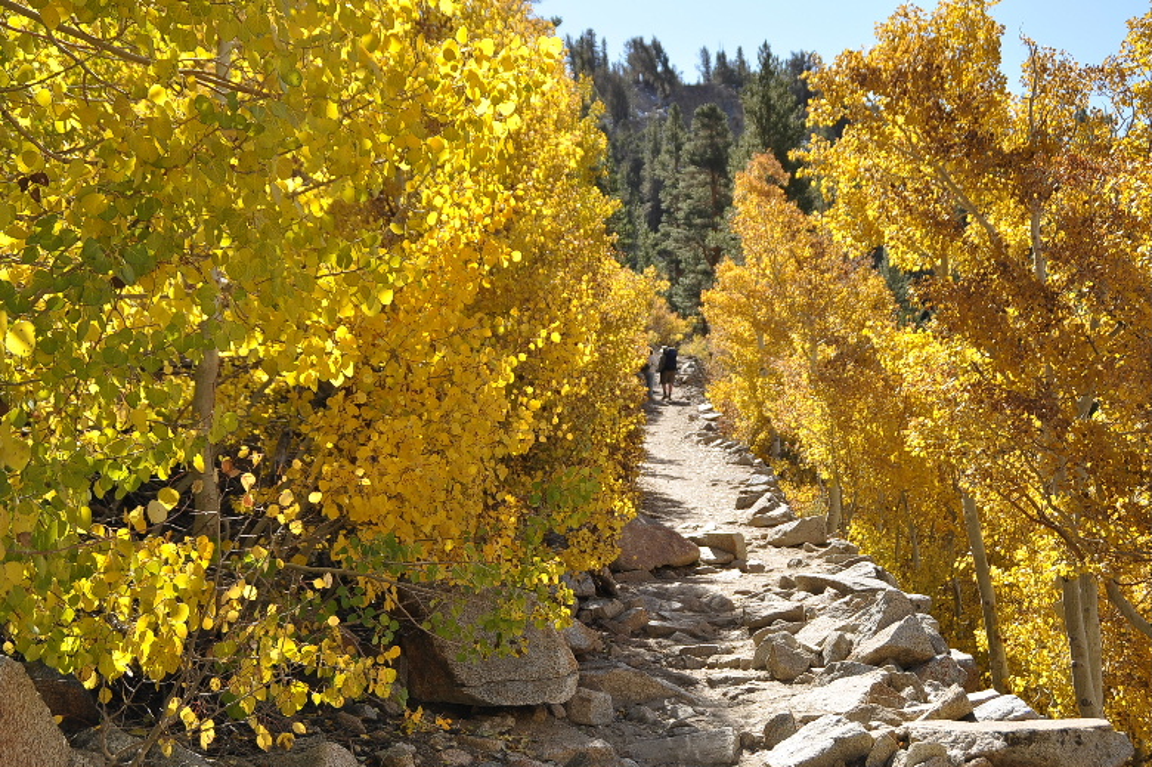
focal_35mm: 52
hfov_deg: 37.9
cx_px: 576
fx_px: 1679
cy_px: 384
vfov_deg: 25.7
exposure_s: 1/400
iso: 200
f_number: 6.3
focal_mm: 35
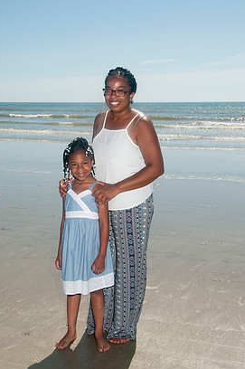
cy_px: 180
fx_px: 542
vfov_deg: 37.6
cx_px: 114
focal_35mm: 53
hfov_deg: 25.4
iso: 100
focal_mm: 32
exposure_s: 1/250
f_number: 11
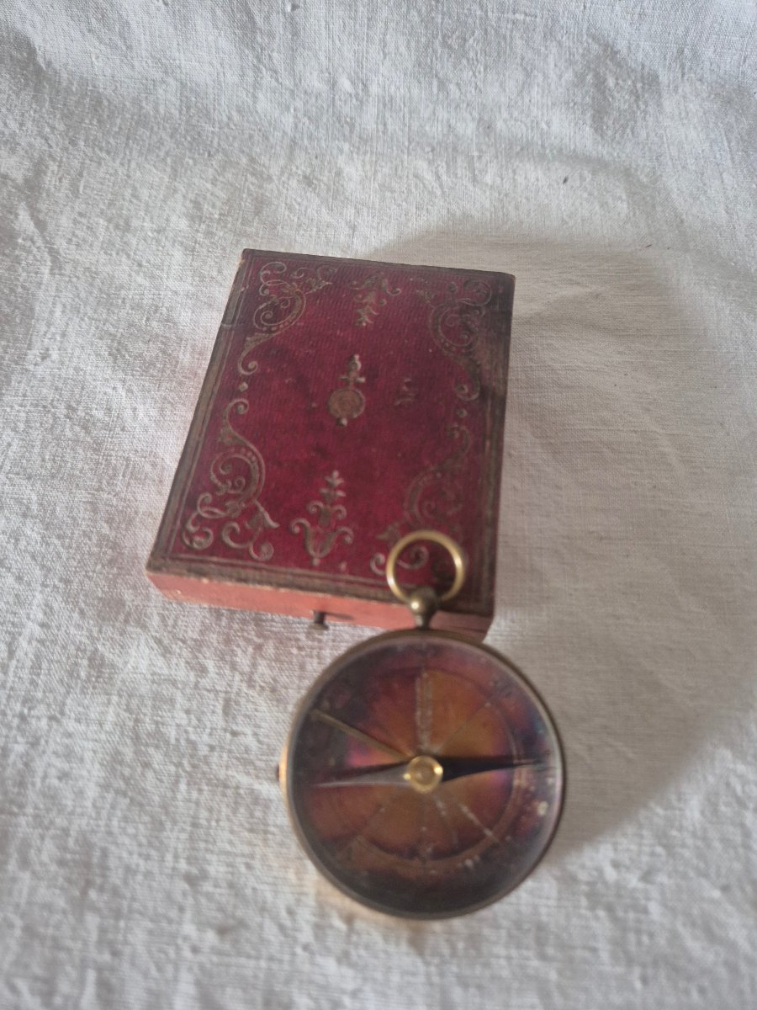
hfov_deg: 58.9
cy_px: 505
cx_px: 378
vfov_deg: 73.9
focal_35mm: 23
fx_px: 671
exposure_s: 1/100
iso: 640
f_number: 1.8
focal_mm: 5.4
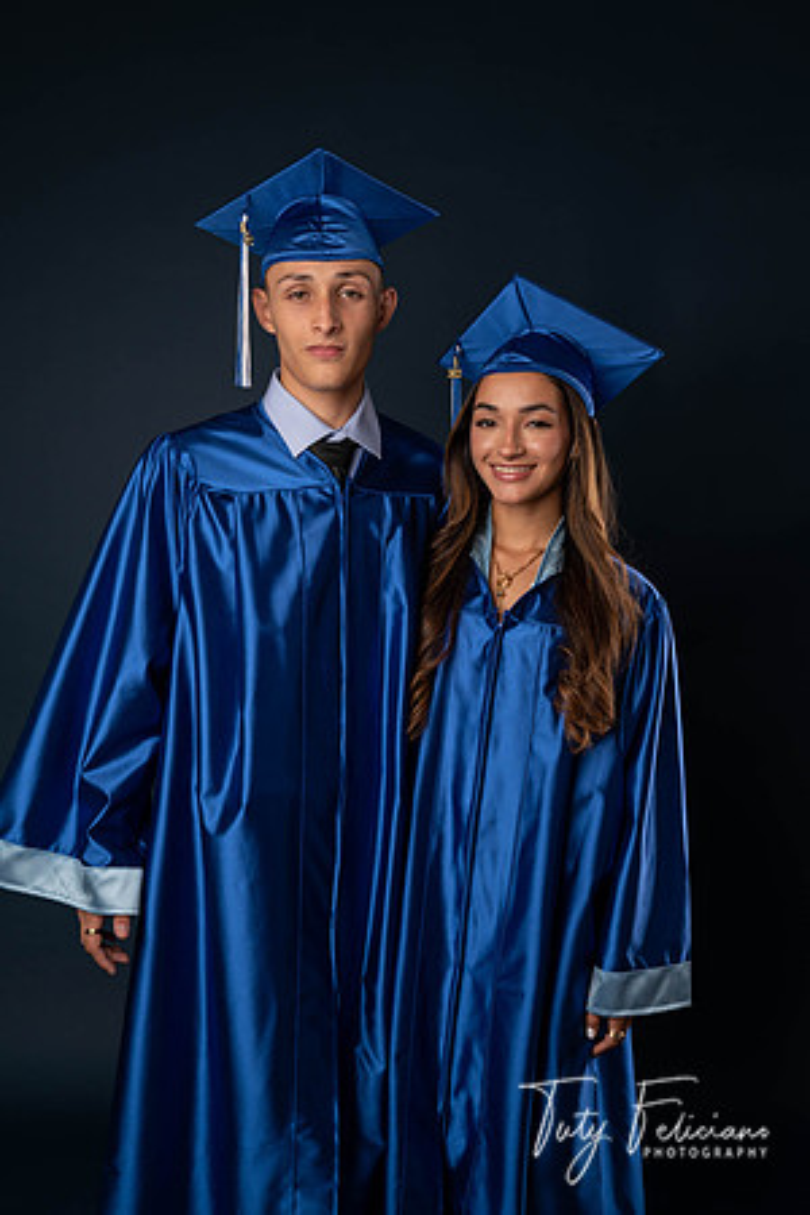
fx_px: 1451
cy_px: 608
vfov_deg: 45.4
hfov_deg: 31.2
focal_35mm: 43
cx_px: 405
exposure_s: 1/125
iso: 200
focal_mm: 43
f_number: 5.6
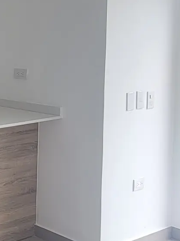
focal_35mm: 60
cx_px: -181
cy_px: 73
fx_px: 416
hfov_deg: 17.4
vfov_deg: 31.8
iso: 50
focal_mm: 2.2
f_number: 2.2
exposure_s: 1/201
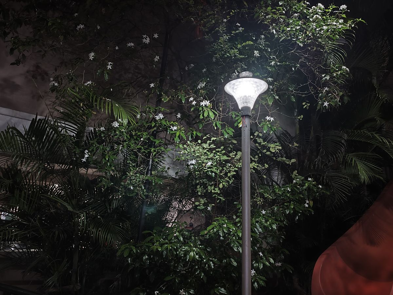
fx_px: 272
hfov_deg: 71.6
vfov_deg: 56.8
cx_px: 196
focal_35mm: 24
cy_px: 148
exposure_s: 1/20
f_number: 1.6
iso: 800
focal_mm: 5.84
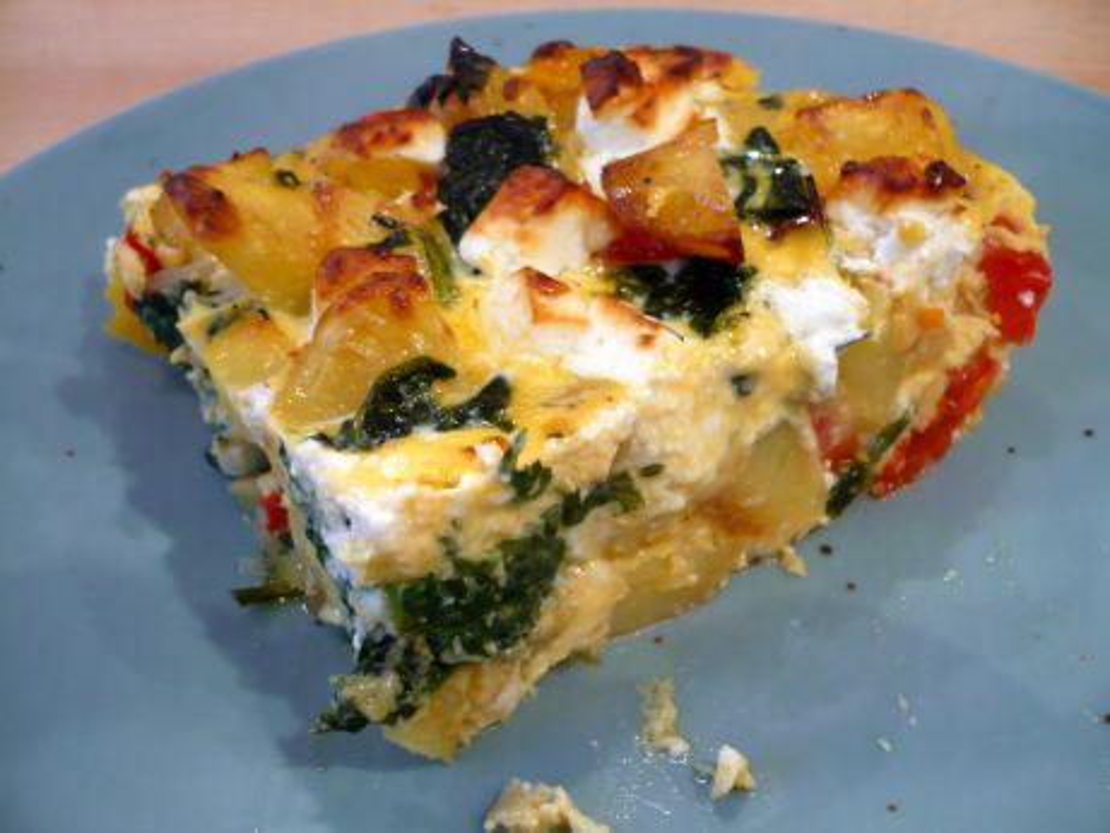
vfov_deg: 40.7
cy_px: 416
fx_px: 1123
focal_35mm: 35
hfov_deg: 52.6
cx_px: 555
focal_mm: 5.8
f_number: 2.8
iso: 200
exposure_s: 1/25
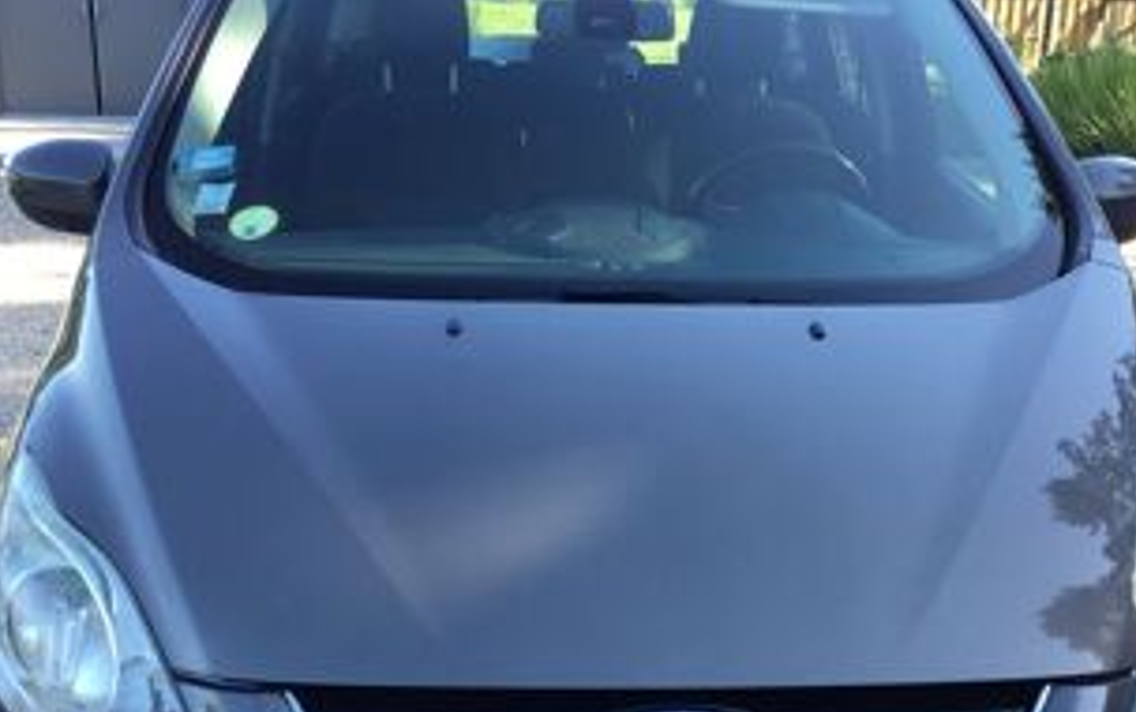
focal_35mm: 52
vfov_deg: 24.6
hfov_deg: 38.8
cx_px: 626
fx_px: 1611
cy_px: 551
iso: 25
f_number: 2.4
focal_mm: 3.3
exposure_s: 1/109
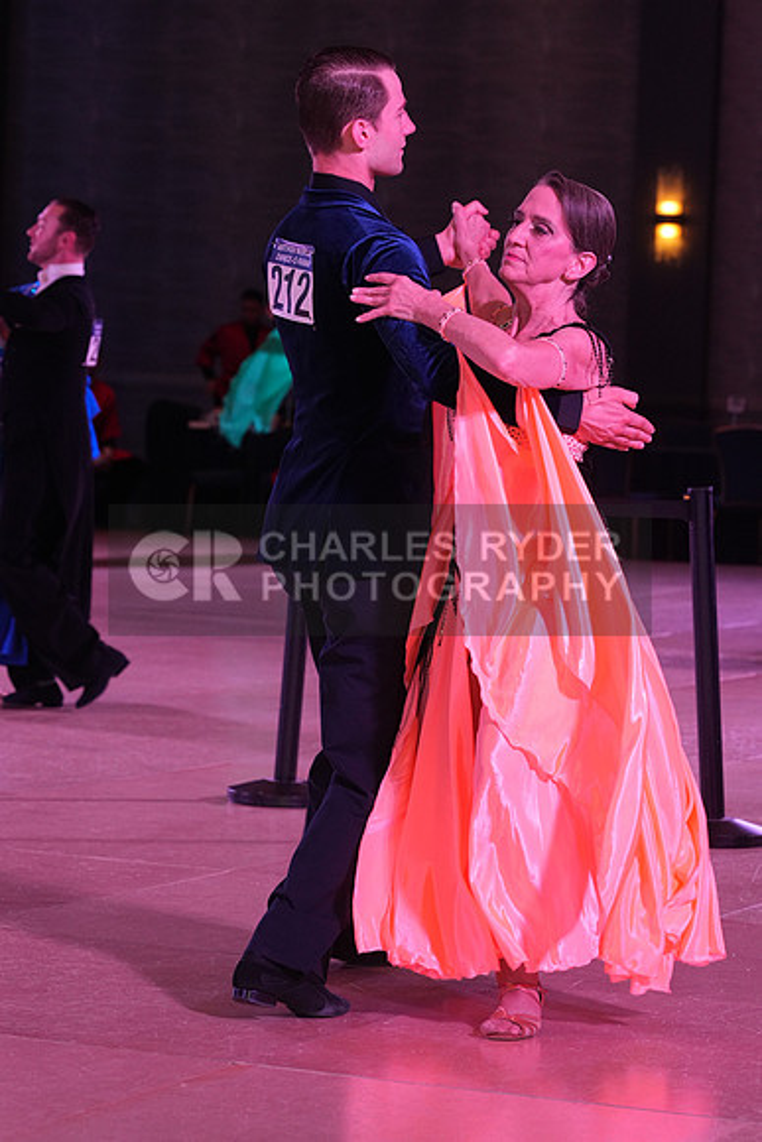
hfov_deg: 10.8
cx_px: 381
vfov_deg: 16.1
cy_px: 571
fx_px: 4030
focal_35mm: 127
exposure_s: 1/250
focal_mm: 127
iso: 2000
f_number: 6.3
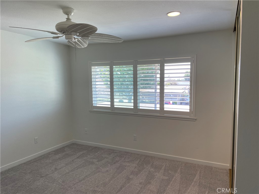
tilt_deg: -4.1
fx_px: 195
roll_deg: +0.7
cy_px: 97
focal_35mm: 26
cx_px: 130
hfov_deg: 67.3
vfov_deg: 53.1
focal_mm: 4.2
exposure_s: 1/120
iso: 50
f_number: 1.6
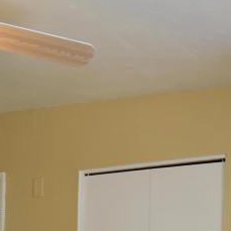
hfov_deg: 22.5
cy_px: 329
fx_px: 581
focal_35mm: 77
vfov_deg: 19.9
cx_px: 134
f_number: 7.1
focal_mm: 18
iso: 800
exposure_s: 1/40
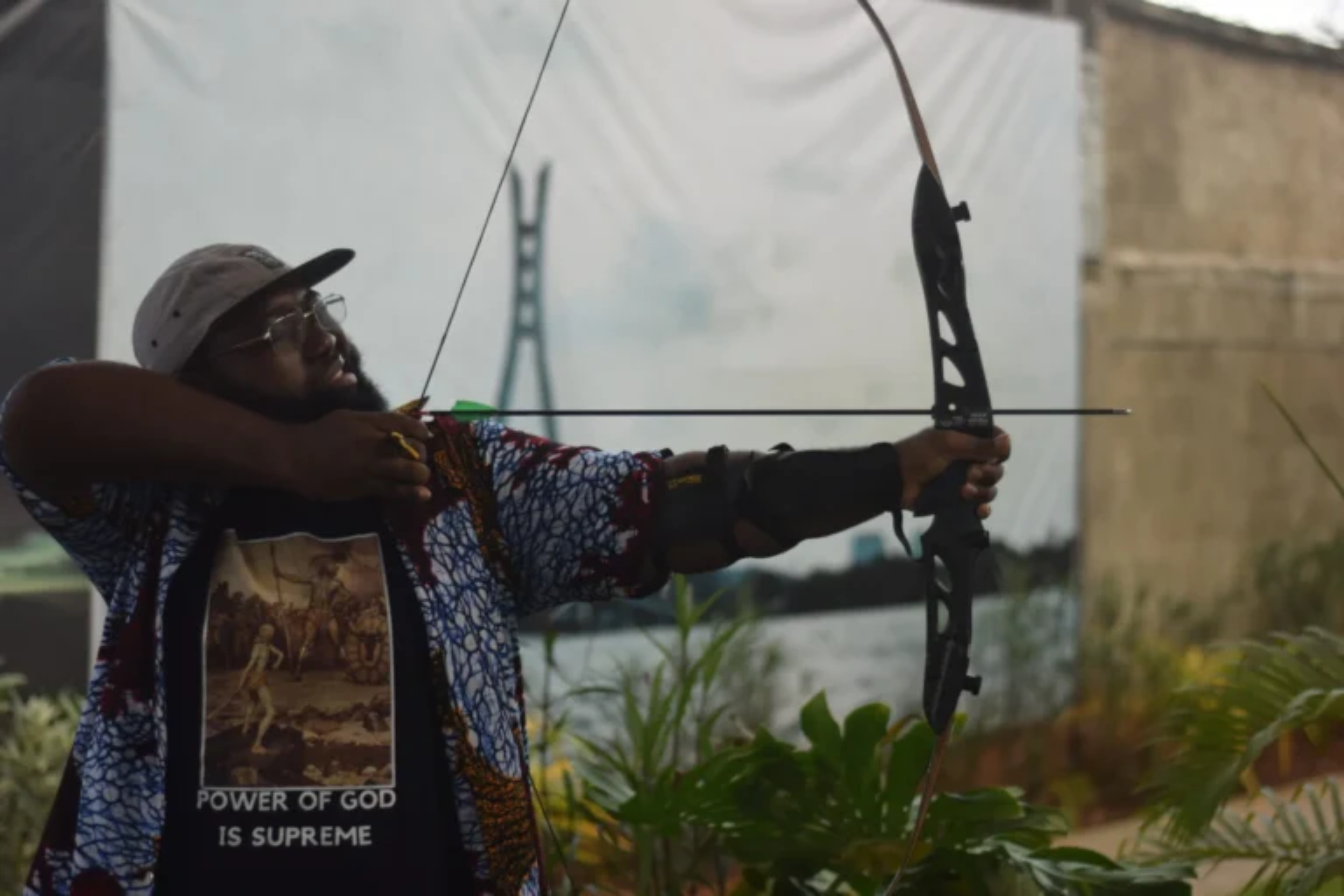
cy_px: 448
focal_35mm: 75
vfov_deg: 18.2
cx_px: 672
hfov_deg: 27.0
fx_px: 2800
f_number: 1.8
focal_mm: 50
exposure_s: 1/400
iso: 180
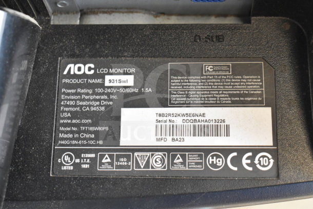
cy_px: 104
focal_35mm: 60
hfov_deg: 33.4
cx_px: 156
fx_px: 522
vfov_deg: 22.6
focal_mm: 40
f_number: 4.8
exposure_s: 1/60
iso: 3600
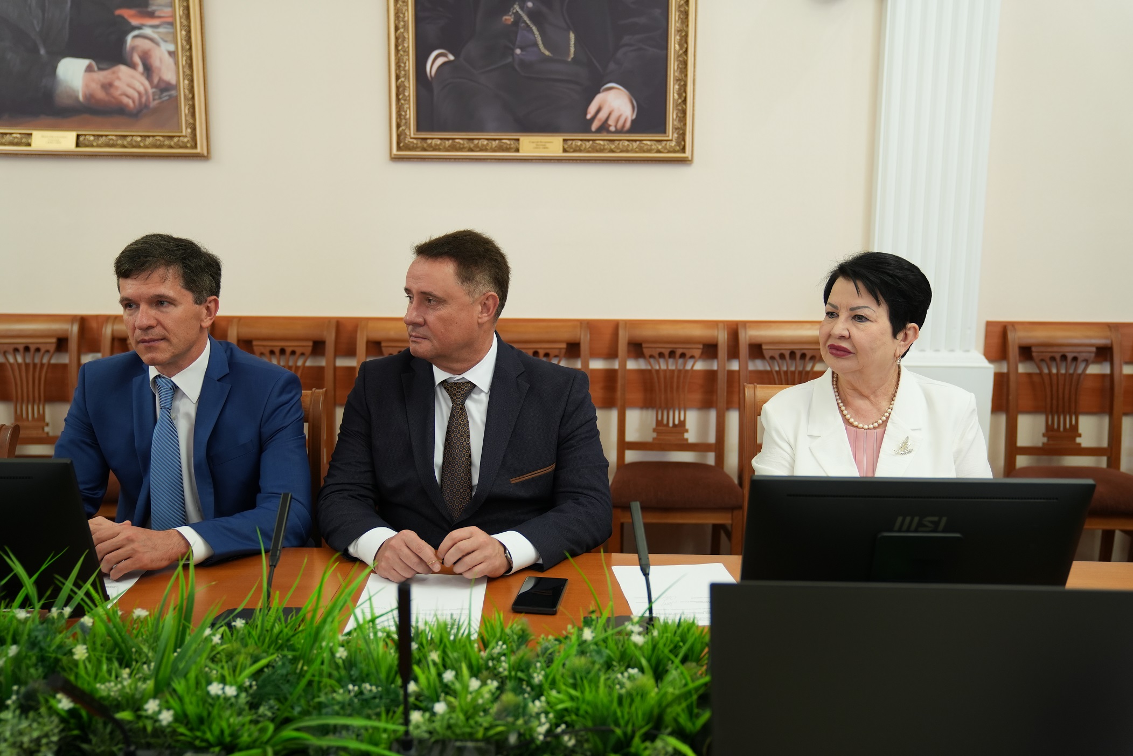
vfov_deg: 37.9
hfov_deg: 54.4
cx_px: 566
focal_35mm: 35
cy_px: 378
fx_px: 1101
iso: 800
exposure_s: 1/40
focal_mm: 35
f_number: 2.8
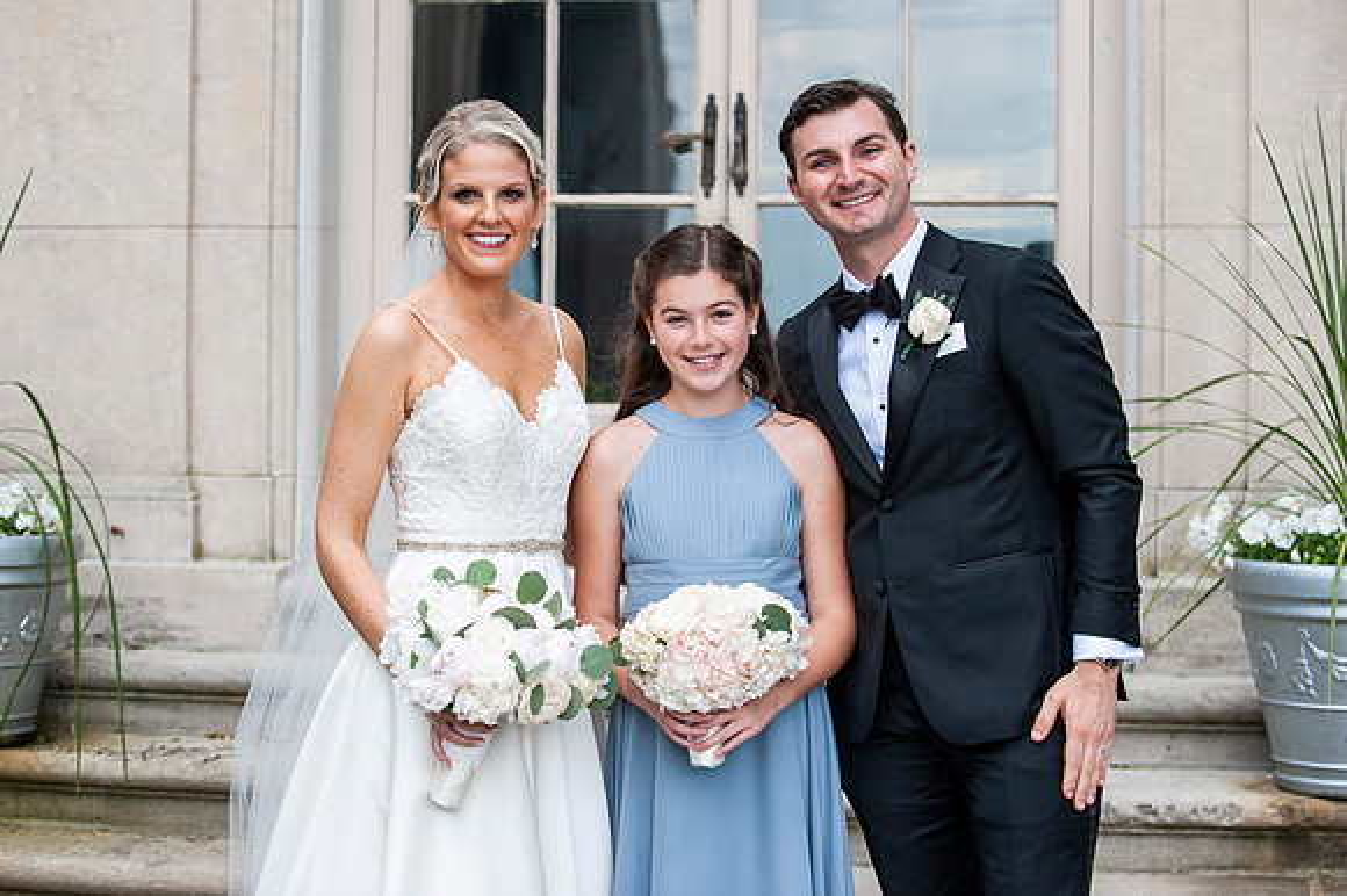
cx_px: 609
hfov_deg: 25.9
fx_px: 2928
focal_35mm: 78
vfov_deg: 17.4
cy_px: 415
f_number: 3.5
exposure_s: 1/1000
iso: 640
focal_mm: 70
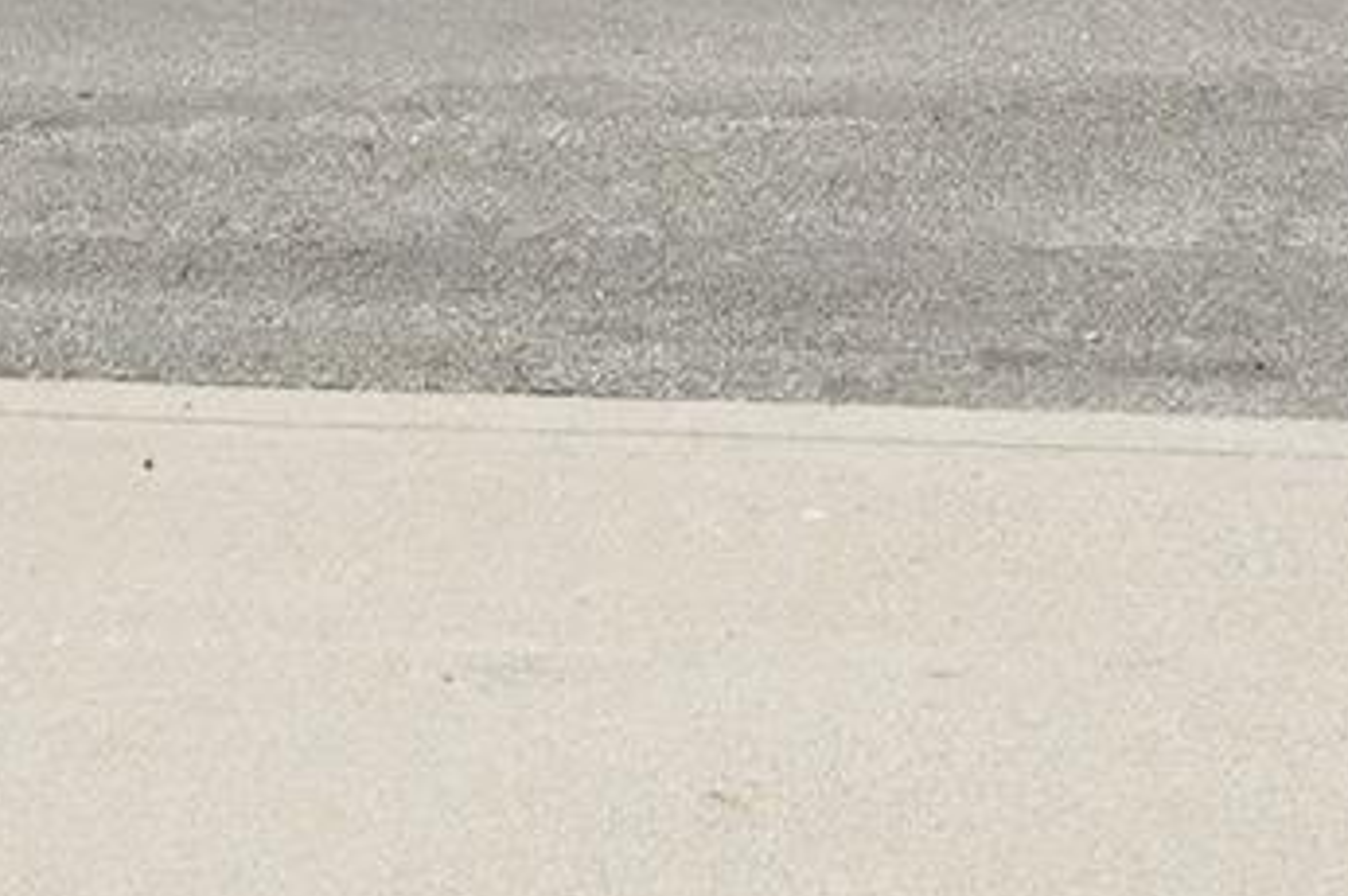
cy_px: -1716
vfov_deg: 5.9
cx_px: 853
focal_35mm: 217
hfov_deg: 9.5
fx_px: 8118
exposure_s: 1/1000
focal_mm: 20
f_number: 5
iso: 100
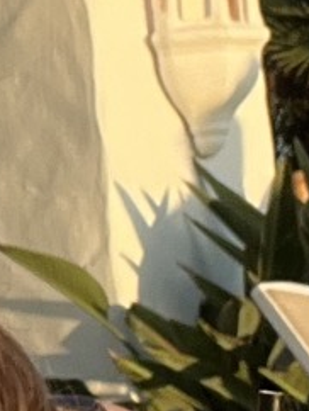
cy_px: 95
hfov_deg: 6.5
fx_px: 2649
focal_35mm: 223
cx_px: -278
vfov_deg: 8.9
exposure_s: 1/330
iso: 32
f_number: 2.2
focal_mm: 2.71
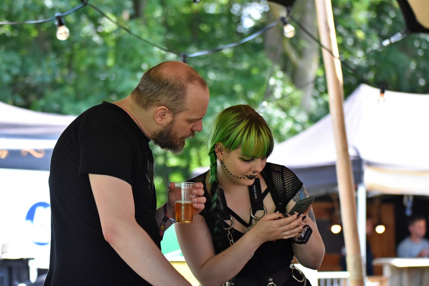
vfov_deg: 13.0
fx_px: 1251
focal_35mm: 105
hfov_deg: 19.5
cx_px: 214
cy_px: 143
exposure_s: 1/1600
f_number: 2.8
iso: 1250
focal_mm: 70
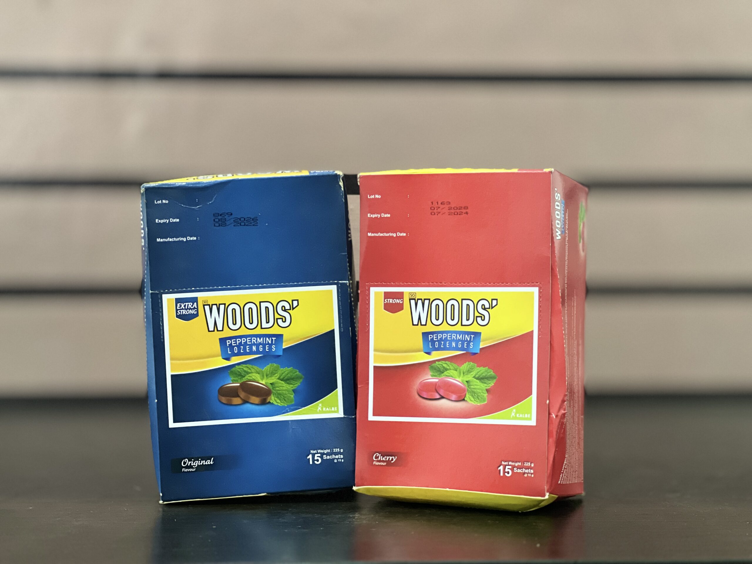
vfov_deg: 19.1
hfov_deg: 25.3
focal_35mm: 77
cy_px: 282
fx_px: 1673
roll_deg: -0.1
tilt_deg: -3.6
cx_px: 376
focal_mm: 9
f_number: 2.8
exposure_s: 1/19
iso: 400
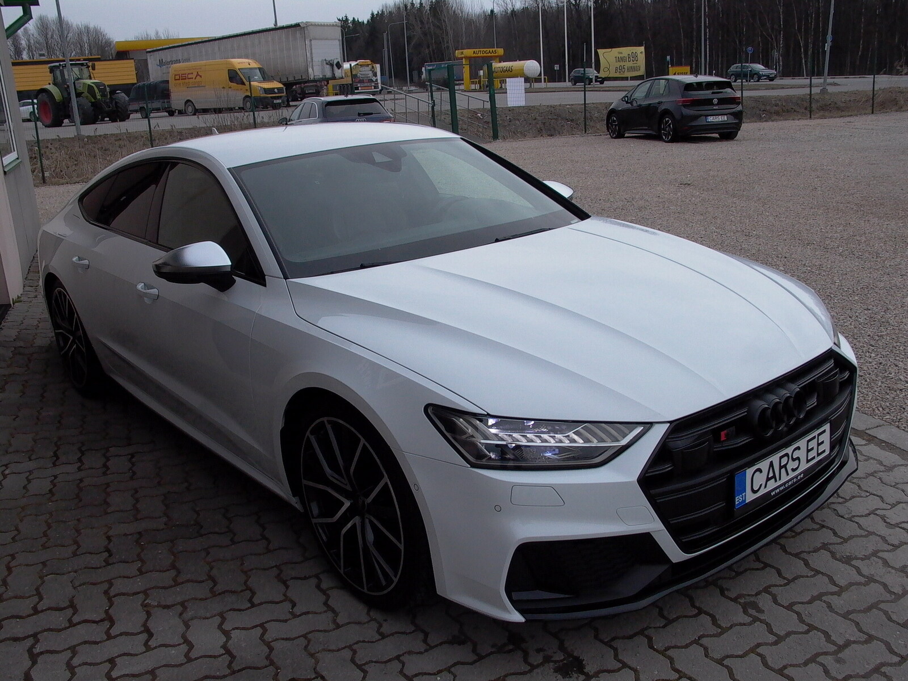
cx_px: 454
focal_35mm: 33
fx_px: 866
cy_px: 340
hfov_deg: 55.4
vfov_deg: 42.9
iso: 100
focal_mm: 7.15
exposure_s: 1/652
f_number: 4.63
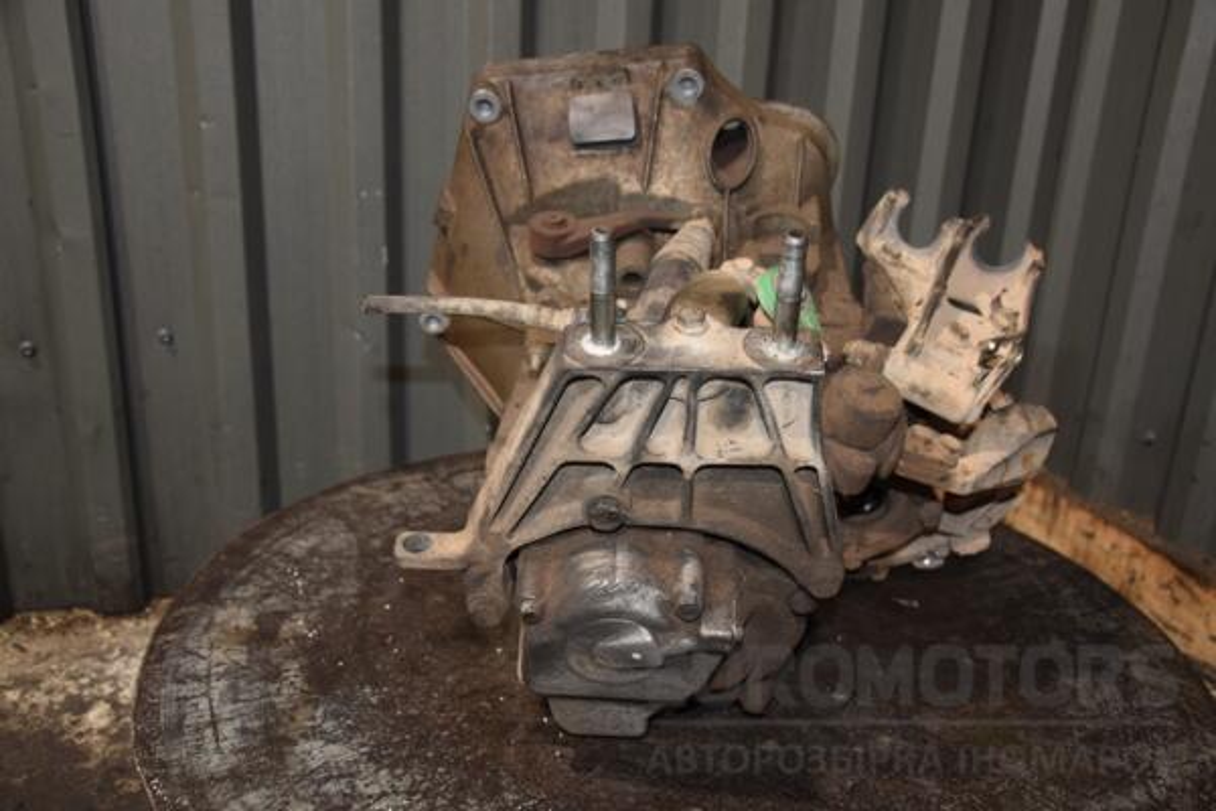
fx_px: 1216
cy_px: 406
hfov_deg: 53.1
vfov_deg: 36.9
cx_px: 608
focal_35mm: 36
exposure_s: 1/60
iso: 800
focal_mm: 24
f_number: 5
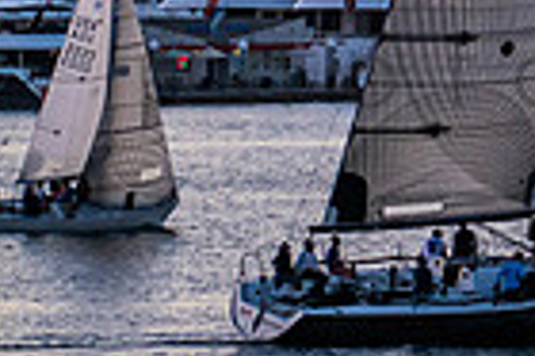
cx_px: 990
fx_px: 7867
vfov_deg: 2.6
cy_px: -212
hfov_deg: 3.9
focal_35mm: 530
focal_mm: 85
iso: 800
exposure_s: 1/80
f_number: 6.3
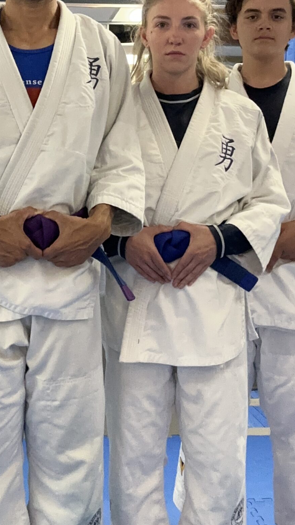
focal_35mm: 54
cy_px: 163
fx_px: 750
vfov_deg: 37.9
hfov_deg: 21.9
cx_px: 58
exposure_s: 1/60
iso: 250
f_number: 1.9
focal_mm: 2.69
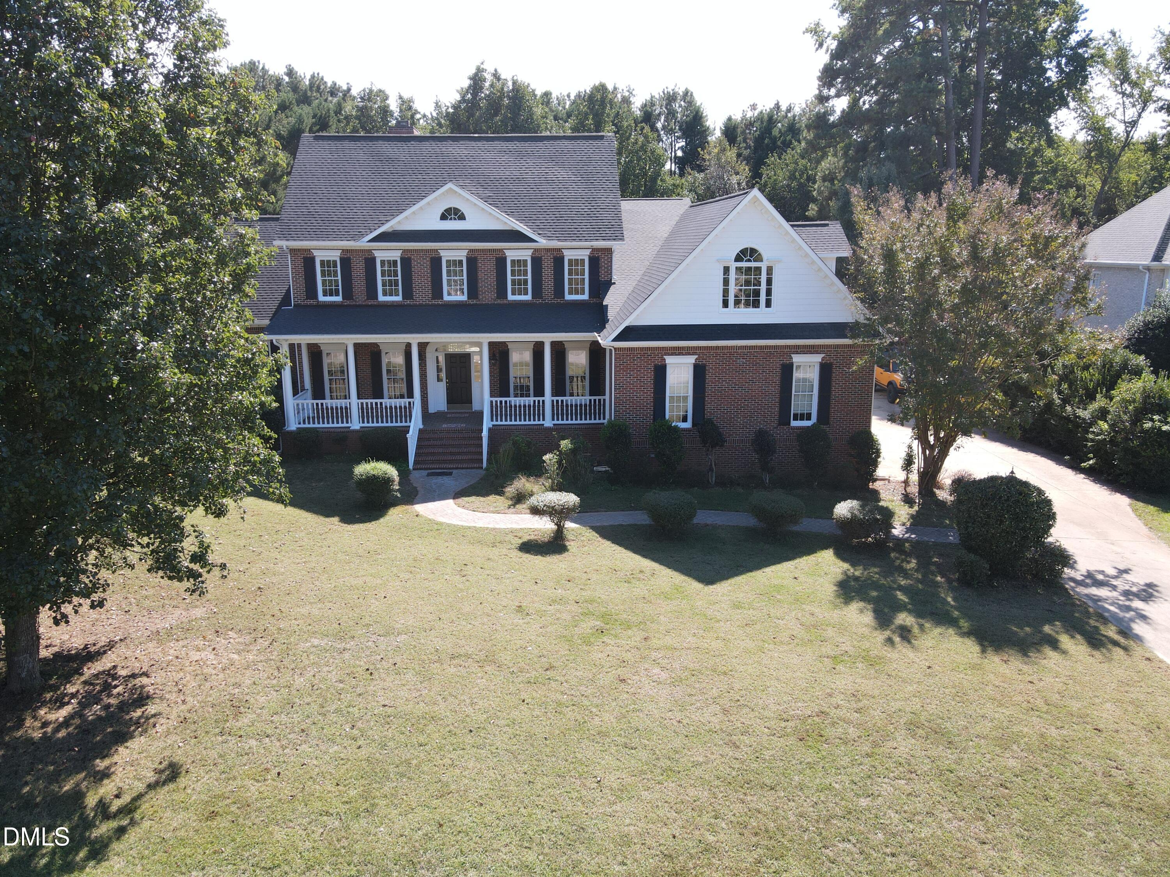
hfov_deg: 71.6
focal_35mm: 24
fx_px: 811
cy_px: 438
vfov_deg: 56.8
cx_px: 585
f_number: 2.8
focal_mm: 4.5
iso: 110
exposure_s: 1/180
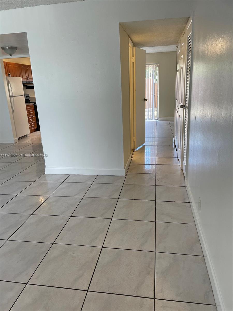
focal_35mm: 26
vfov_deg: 67.3
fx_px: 233
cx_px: 116
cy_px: 156
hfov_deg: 53.1
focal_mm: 4.2
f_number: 1.6
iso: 64
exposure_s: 1/120
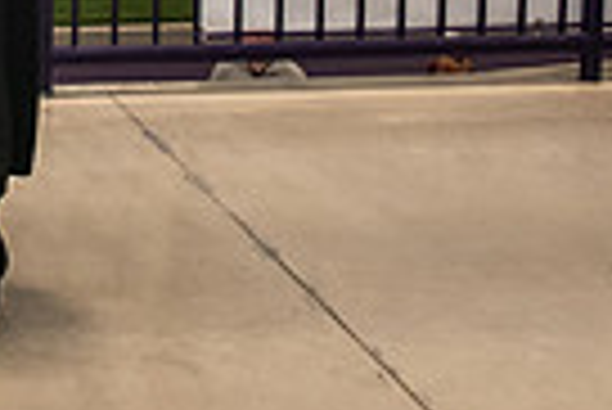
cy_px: -309
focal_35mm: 119
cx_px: -405
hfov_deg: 15.4
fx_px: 2025
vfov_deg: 10.9
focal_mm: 28
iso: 2500
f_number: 4.5
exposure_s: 1/200
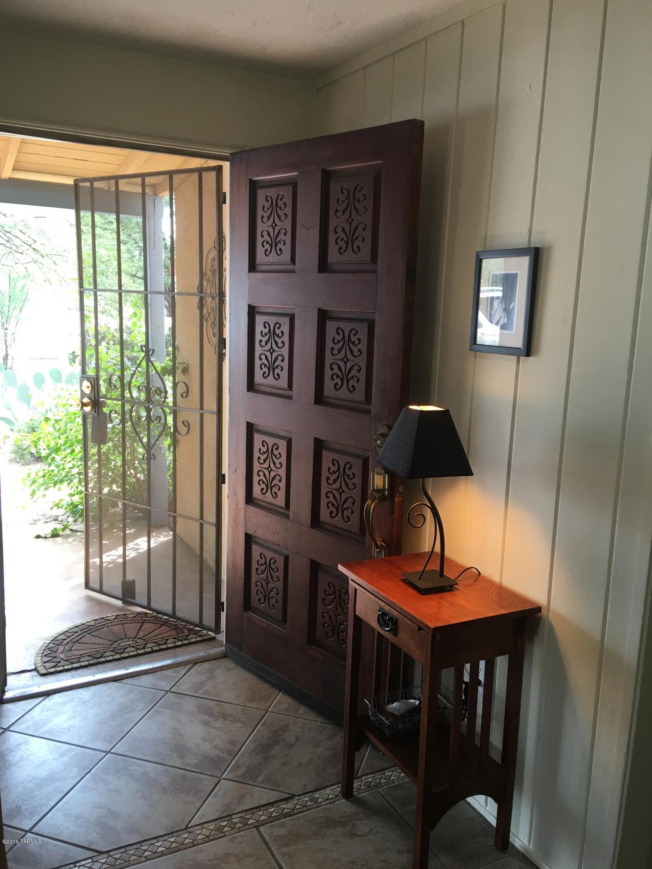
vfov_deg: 61.7
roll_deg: -2.0
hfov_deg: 48.2
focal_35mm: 29
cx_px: 326
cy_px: 434
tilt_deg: -9.0
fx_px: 728
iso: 25
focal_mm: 4.15
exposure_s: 1/30
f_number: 2.2
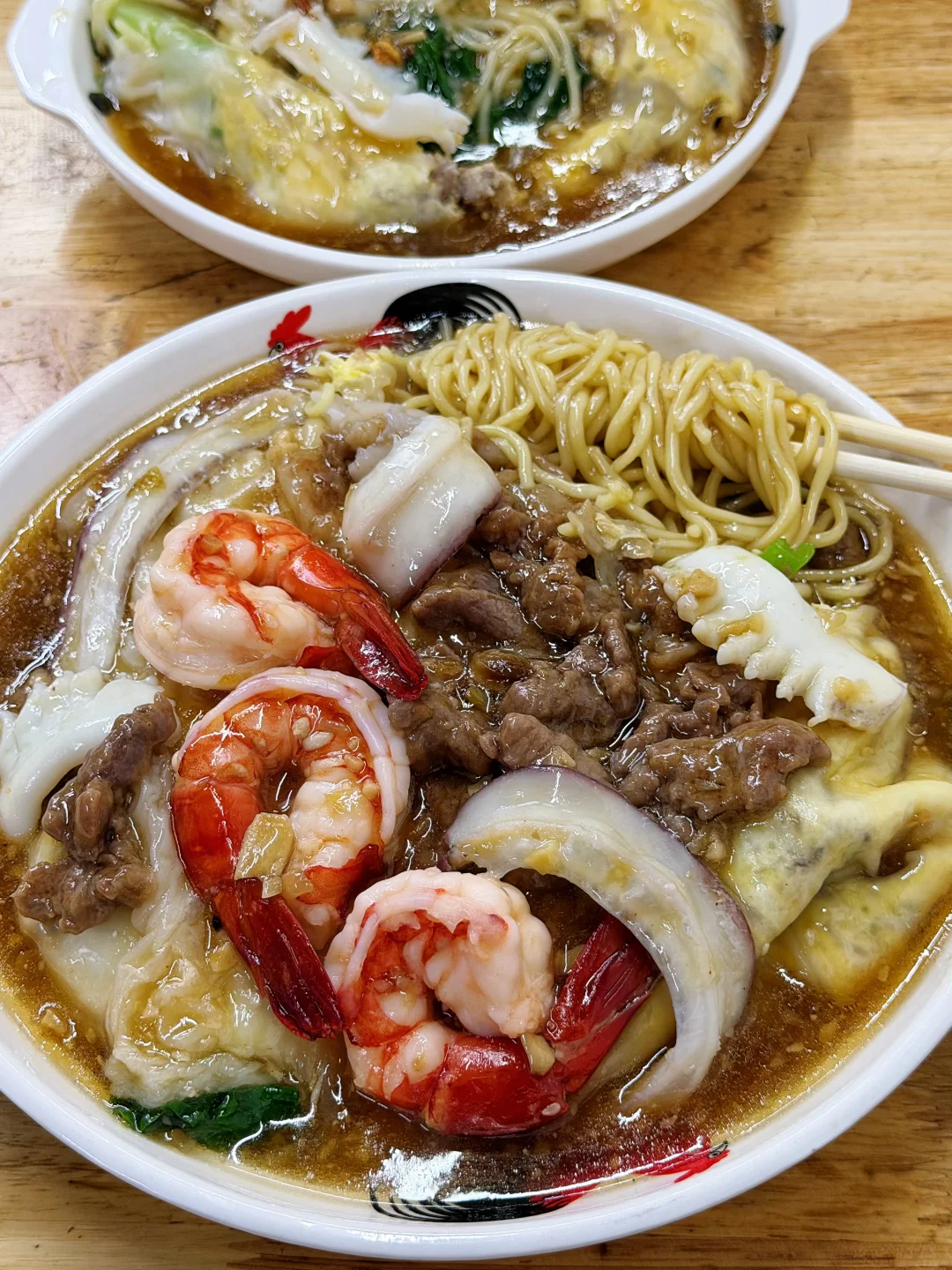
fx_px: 1760
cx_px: 476
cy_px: 635
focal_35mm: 48
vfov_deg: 39.7
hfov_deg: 30.3
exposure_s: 1/50
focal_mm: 6.76
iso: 125
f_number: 1.78
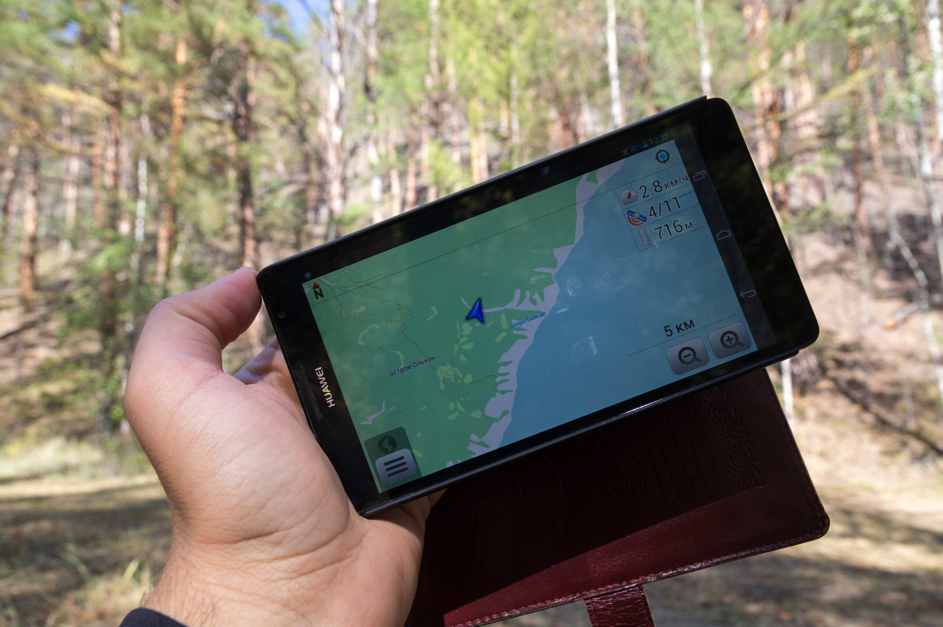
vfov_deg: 50.3
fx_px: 667
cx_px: 472
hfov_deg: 70.5
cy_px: 314
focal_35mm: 26
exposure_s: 1/200
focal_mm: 17
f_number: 7.1
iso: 400
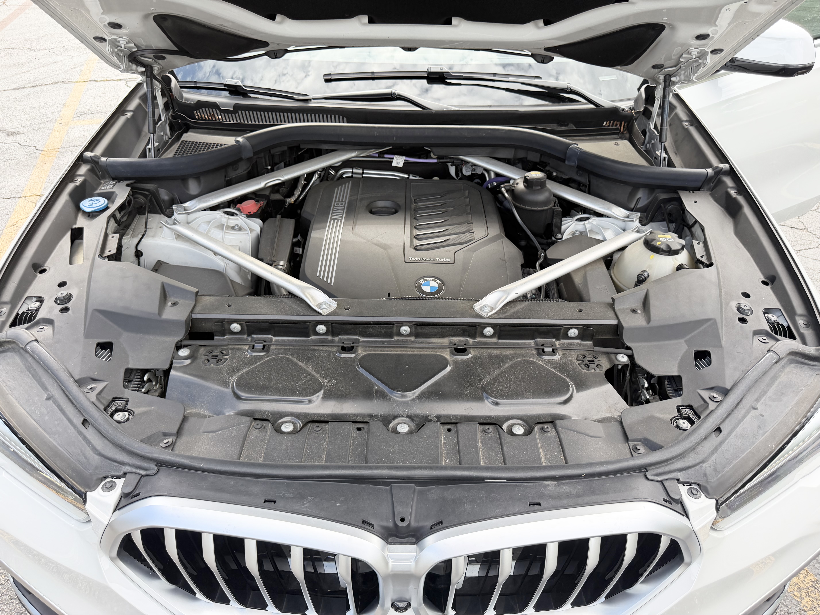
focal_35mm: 24
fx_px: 569
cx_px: 410
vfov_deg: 56.8
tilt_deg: -35.2
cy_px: 308
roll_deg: +1.5
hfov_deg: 71.6
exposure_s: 1/788
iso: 100
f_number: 1.78
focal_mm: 6.76
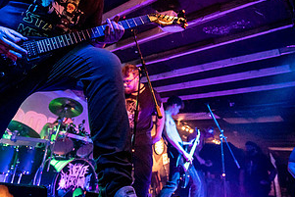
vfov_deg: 46.8
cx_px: 120
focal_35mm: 27
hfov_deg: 66.8
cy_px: 58
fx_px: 221
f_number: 2.8
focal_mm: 14
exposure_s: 1/250
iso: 3200
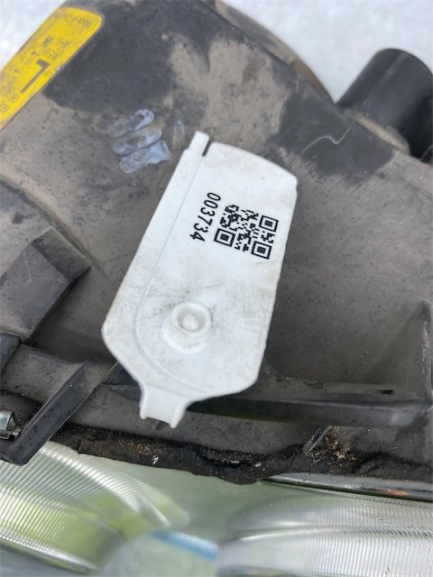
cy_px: 288
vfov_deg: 67.3
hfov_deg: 53.1
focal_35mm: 26
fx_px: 434
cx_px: 216
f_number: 1.8
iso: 32
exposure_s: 1/298
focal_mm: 4.25
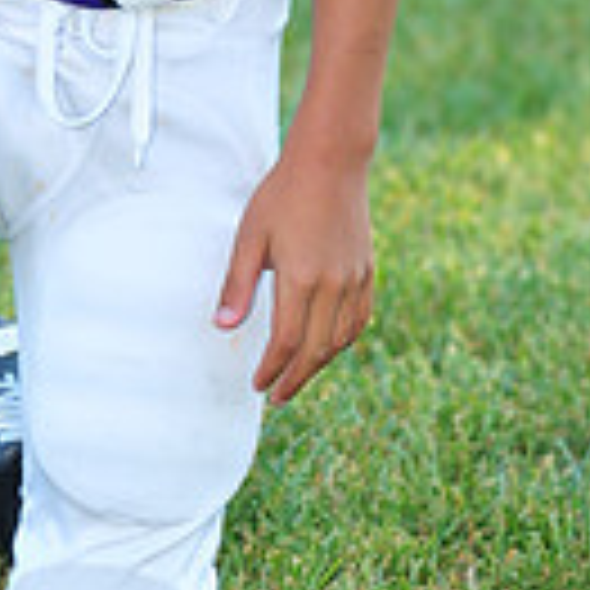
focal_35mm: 415
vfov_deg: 4.2
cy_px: -297
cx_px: -18
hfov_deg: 4.2
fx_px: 8003
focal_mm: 110
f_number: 4.5
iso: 200
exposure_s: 1/60
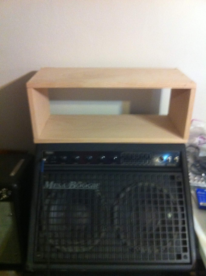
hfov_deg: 40.6
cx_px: 103
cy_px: 138
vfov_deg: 52.7
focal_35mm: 35
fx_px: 278
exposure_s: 1/15
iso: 640
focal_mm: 3.85
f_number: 2.8
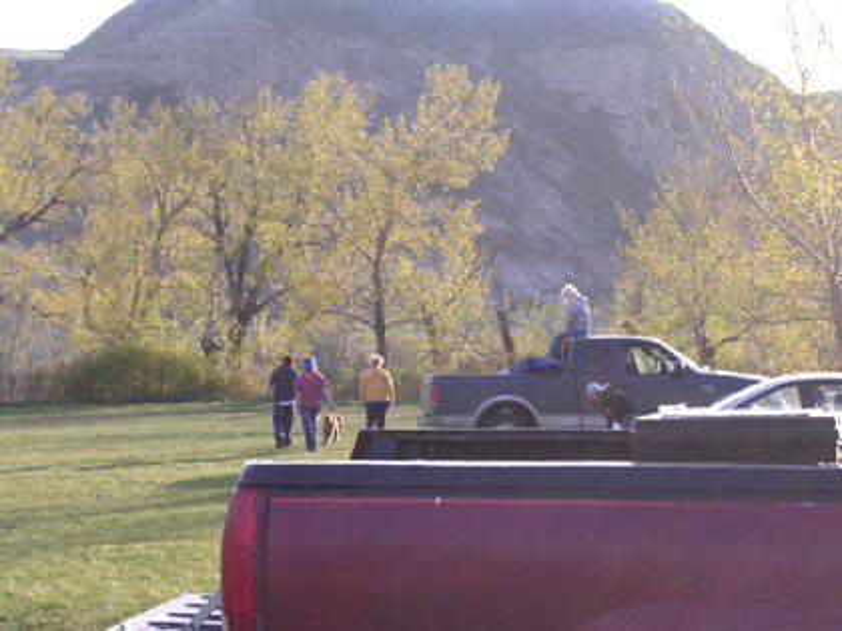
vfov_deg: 12.9
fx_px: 2797
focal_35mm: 115
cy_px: 316
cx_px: 421
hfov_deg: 17.1
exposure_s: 1/69.5
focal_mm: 17.4
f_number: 4.9
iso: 100
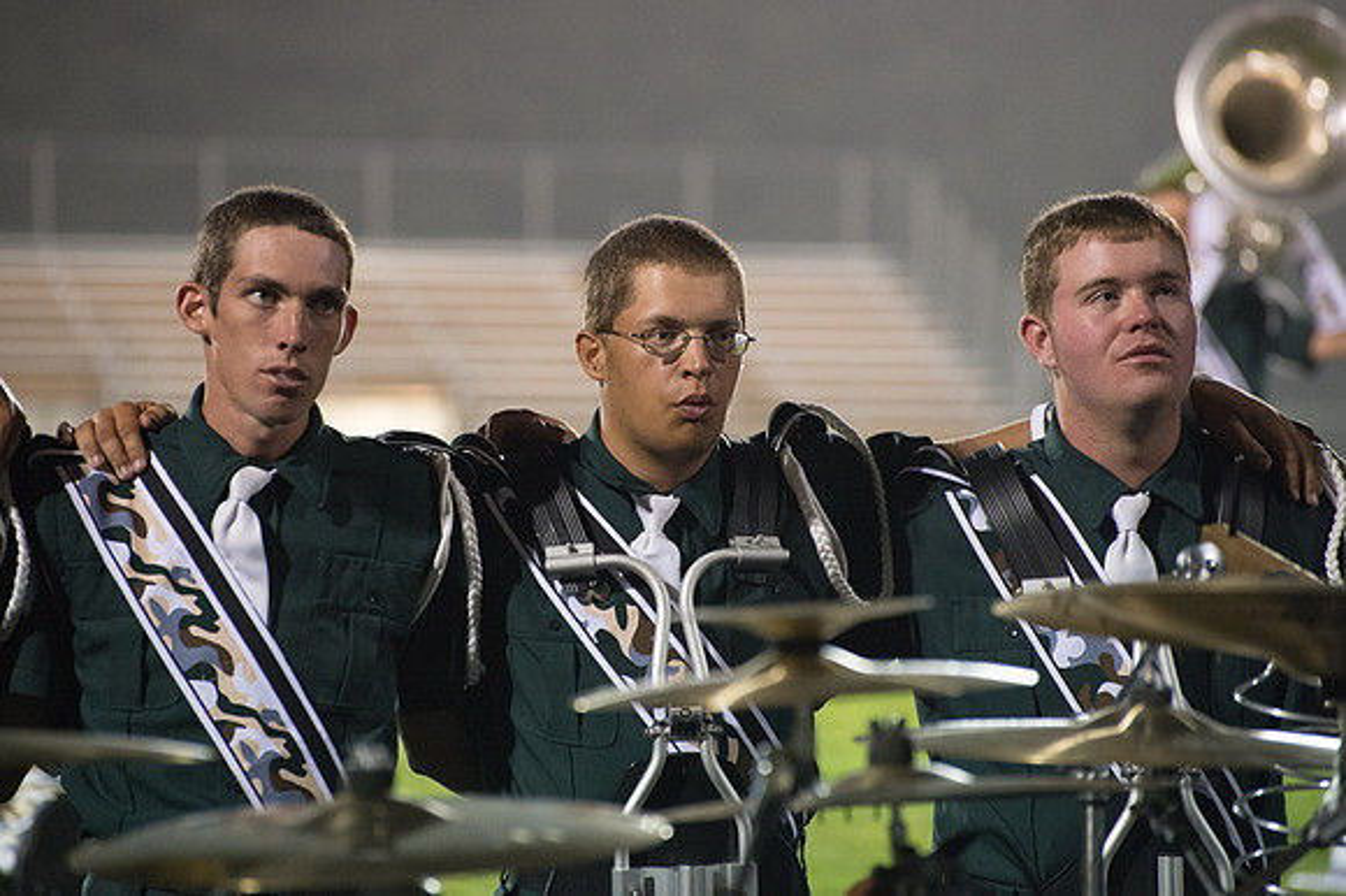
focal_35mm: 221
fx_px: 8244
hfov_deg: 9.3
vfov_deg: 6.2
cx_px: 664
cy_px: 425
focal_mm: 210
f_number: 5.3
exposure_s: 1/160
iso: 8000
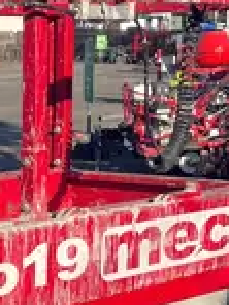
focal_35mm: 129
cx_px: -43
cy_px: 386
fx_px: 1138
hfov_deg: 11.3
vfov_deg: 14.7
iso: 50
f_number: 1.6
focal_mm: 5.1
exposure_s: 1/3049
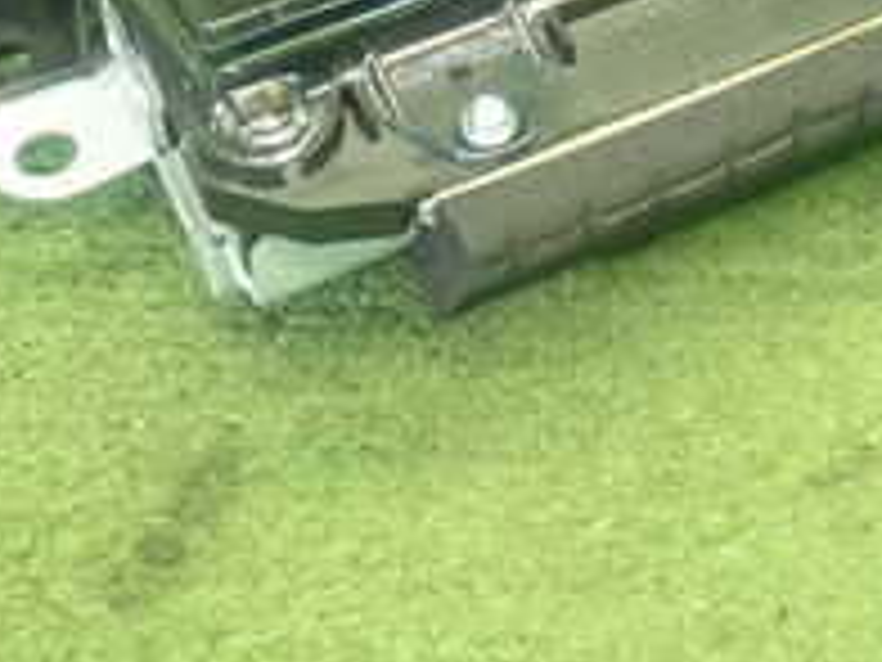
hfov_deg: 20.5
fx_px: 2344
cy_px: -338
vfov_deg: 14.9
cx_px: 918
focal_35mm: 92
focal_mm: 5.4
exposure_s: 1/30
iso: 400
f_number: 2.3
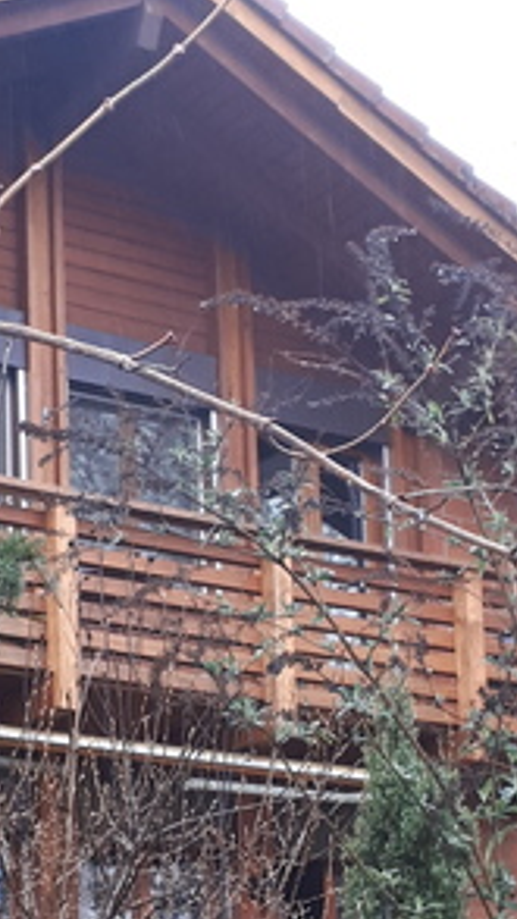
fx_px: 1875
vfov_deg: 27.0
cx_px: 116
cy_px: 718
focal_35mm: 77
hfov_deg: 15.6
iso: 64
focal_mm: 3.6
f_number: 1.9
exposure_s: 1/50
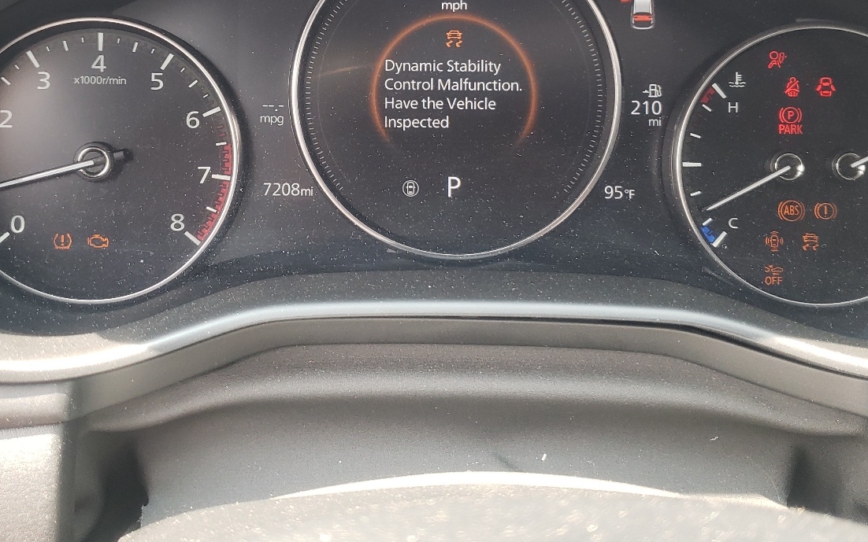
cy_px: 122
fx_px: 946
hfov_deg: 49.2
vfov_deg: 31.3
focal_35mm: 40
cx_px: 379
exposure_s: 1/120
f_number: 1.5
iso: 90
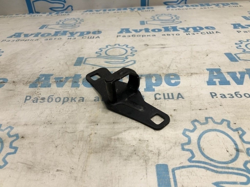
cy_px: 94
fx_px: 202
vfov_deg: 49.7
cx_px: 125
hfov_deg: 63.4
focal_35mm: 28
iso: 40
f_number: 1.8
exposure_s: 1/100
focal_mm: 4
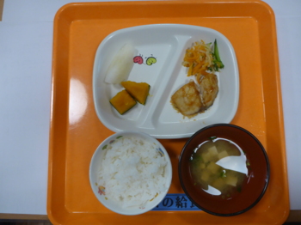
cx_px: 150
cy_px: 112
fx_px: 243
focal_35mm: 28
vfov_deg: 49.7
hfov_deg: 63.5
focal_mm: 4.9
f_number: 3.3
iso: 250
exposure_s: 1/60
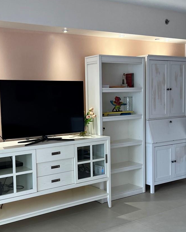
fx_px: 337
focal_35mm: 49
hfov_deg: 30.8
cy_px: 128
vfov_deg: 38.0
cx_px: 83
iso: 64
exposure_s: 1/120
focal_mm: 5.7
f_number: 1.5
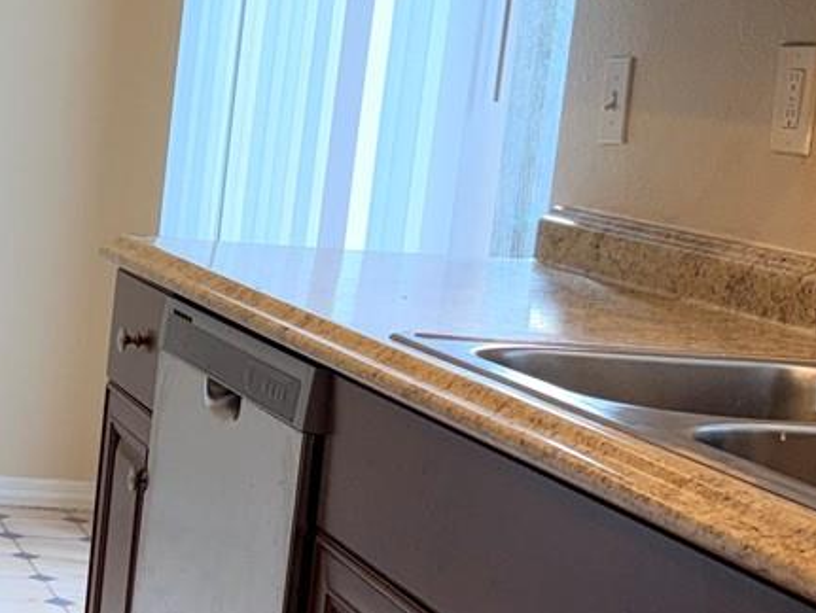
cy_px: 339
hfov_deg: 20.2
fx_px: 2100
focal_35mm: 89
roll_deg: -3.8
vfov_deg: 16.6
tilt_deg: -8.6
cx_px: -244
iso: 64
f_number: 1.78
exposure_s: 1/120
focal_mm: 6.76
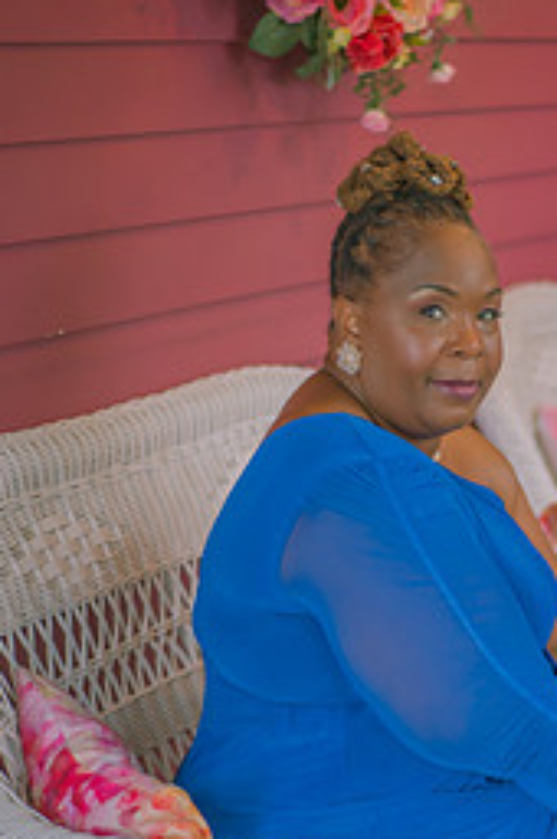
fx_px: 2048
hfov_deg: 15.4
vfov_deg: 23.1
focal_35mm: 88
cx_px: 451
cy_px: 469
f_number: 2
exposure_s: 1/250
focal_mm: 50
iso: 800
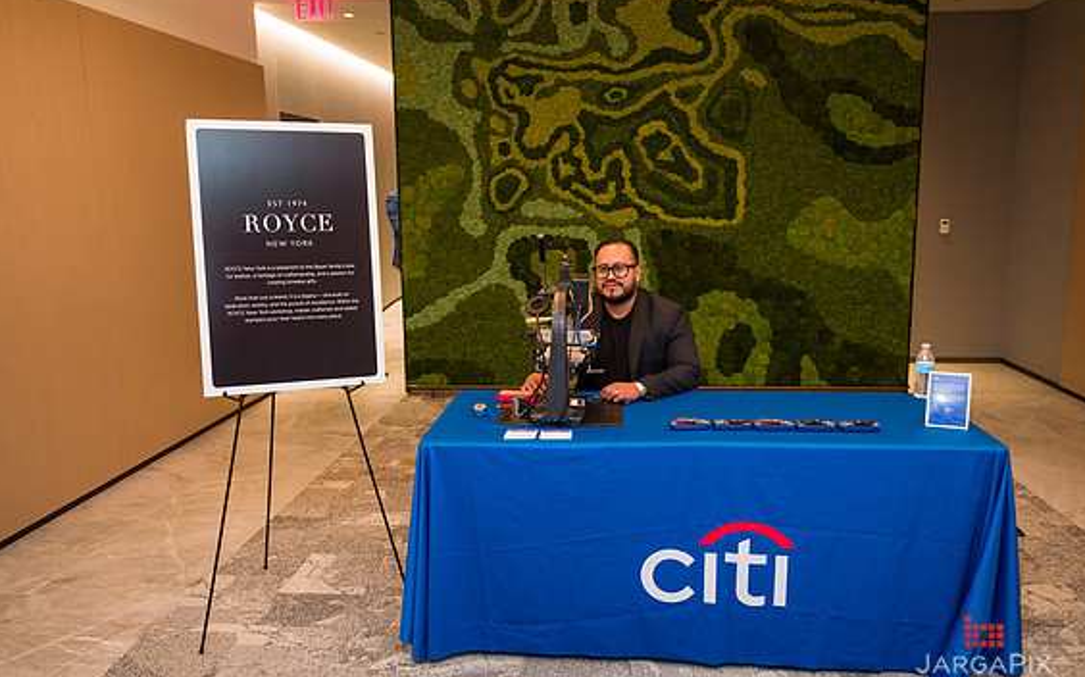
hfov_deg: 61.2
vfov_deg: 40.6
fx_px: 916
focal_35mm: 31
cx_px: 558
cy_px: 343
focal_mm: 28
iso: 400
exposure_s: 1/200
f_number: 3.5
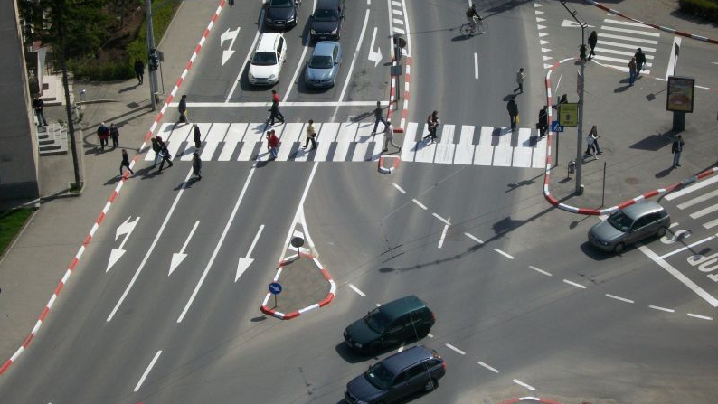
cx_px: 360
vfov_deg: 13.5
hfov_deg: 23.7
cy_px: 193
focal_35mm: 90
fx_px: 1714
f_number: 7.7
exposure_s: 1/320
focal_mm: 14.7
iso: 64
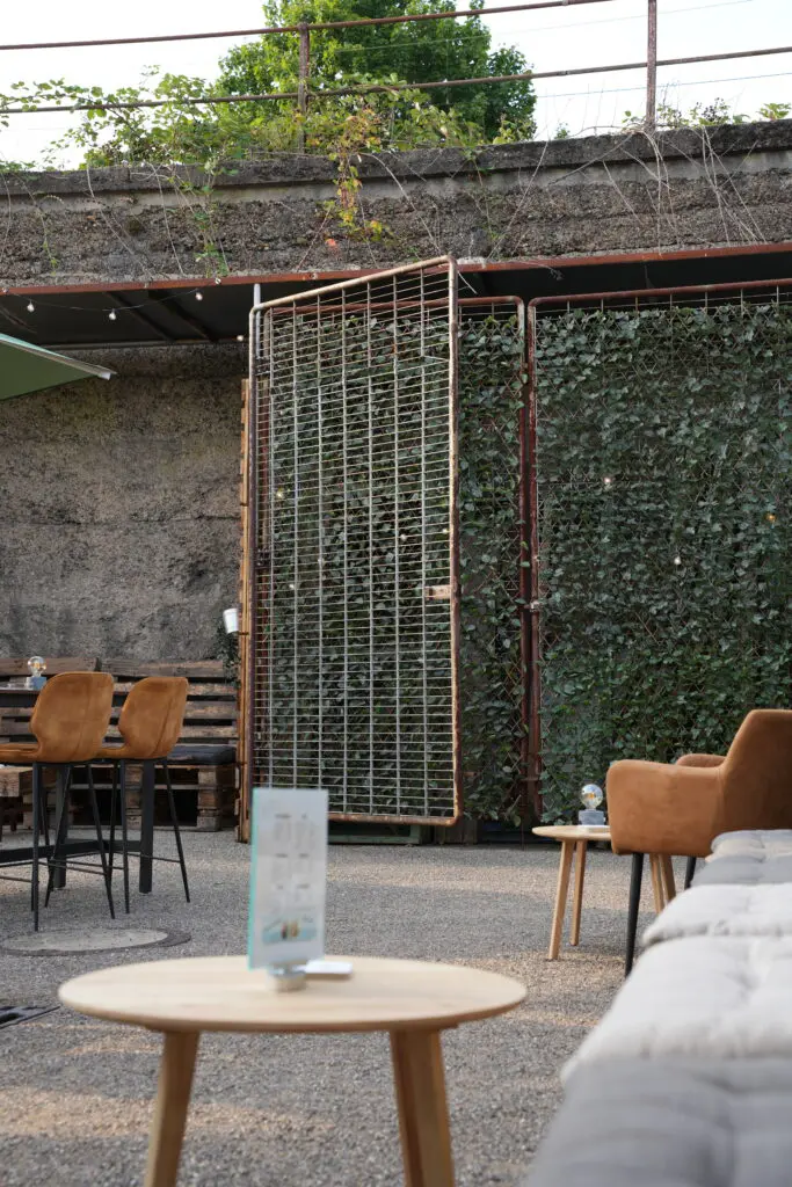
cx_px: 396
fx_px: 1517
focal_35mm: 46
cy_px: 594
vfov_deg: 42.7
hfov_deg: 29.3
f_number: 5.6
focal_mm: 46
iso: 160
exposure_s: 1/100
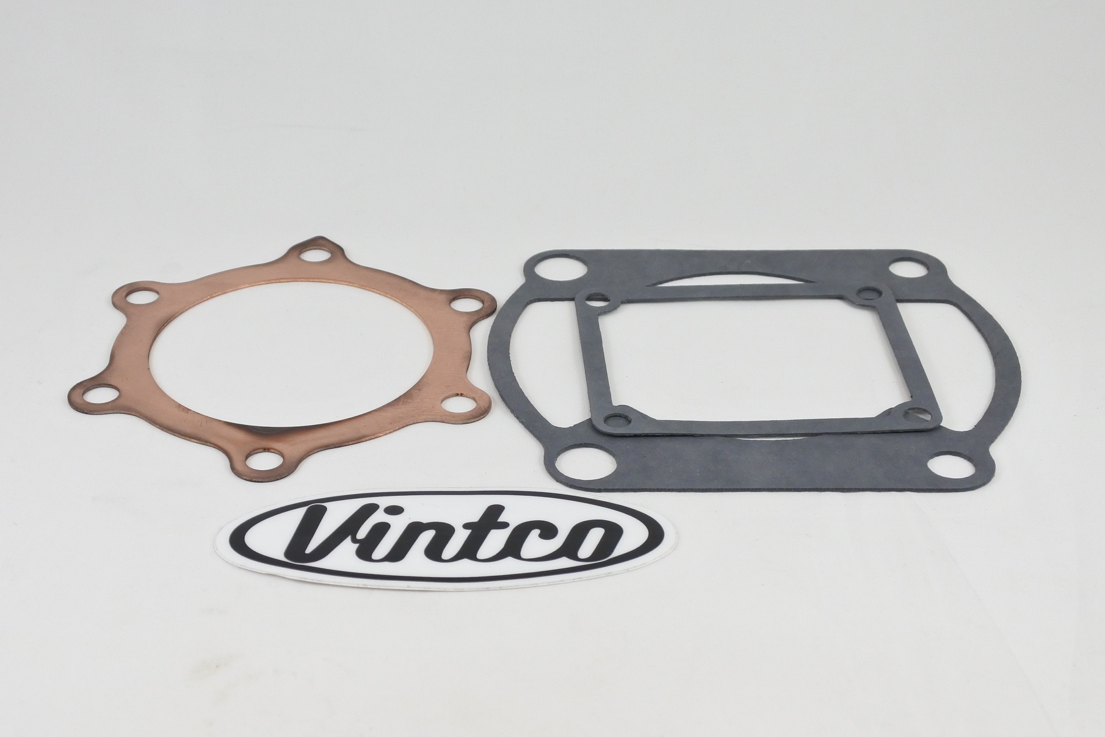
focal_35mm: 41
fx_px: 1258
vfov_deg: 32.6
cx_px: 552
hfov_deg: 47.4
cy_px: 368
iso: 400
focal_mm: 15.3
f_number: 4.2
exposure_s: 1/125
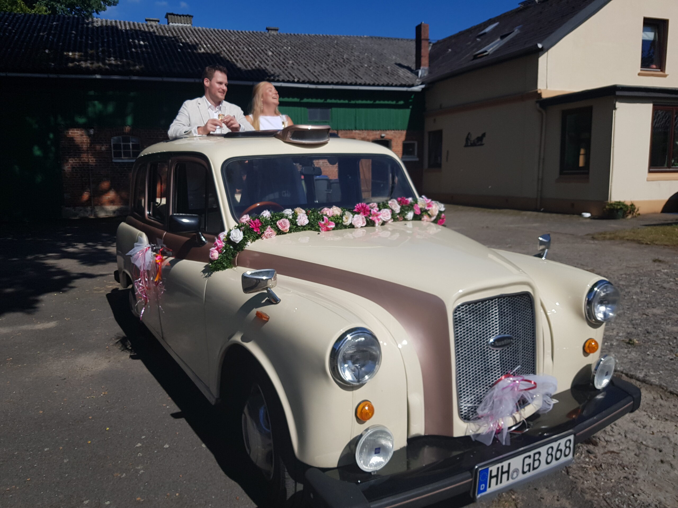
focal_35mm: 26
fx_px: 509
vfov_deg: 53.1
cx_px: 339
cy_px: 254
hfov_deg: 67.3
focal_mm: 4.2
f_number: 1.7
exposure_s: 1/4864
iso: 40
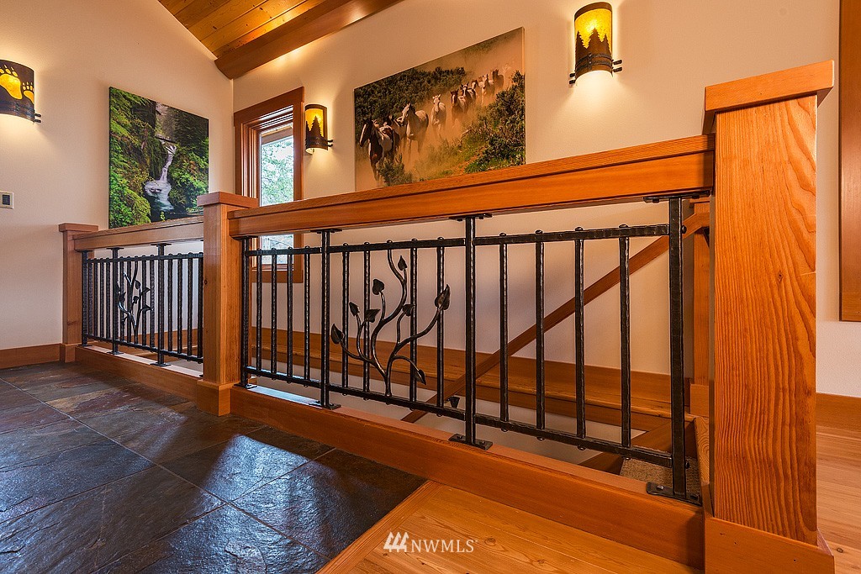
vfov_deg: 73.8
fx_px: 383
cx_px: 430
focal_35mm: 16
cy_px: 287
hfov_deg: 96.7
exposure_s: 1/6
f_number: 8
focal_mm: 16
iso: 200
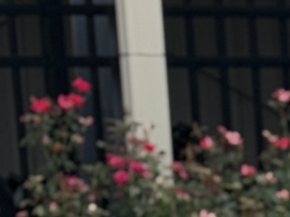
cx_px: 741
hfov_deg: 5.3
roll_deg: +1.5
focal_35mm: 359
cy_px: 728
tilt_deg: -11.1
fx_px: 3007
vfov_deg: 4.0
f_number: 1.78
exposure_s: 1/1307
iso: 80
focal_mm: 6.76
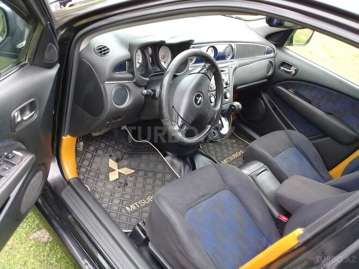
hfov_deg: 58.4
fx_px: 321
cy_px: 134
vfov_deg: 45.4
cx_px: 180
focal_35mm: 31
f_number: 2.2
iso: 50
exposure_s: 1/50
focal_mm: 3.3
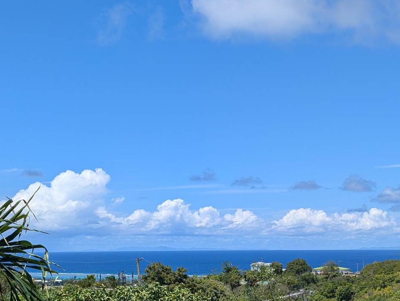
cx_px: 178
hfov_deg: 29.3
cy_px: 193
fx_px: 764
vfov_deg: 22.2
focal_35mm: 66
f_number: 1.68
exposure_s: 1/1686
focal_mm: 6.9
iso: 21
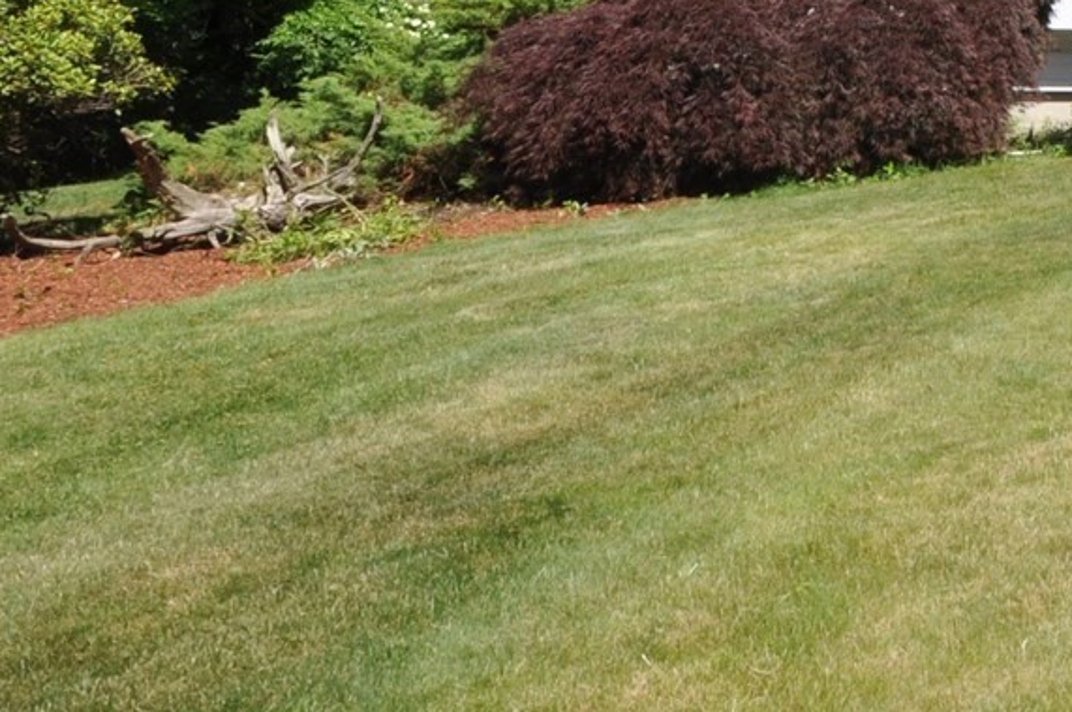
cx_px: 1592
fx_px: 1841
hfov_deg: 25.1
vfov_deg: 19.7
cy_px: -276
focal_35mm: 62
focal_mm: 11.5
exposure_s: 1/125
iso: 200
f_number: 11
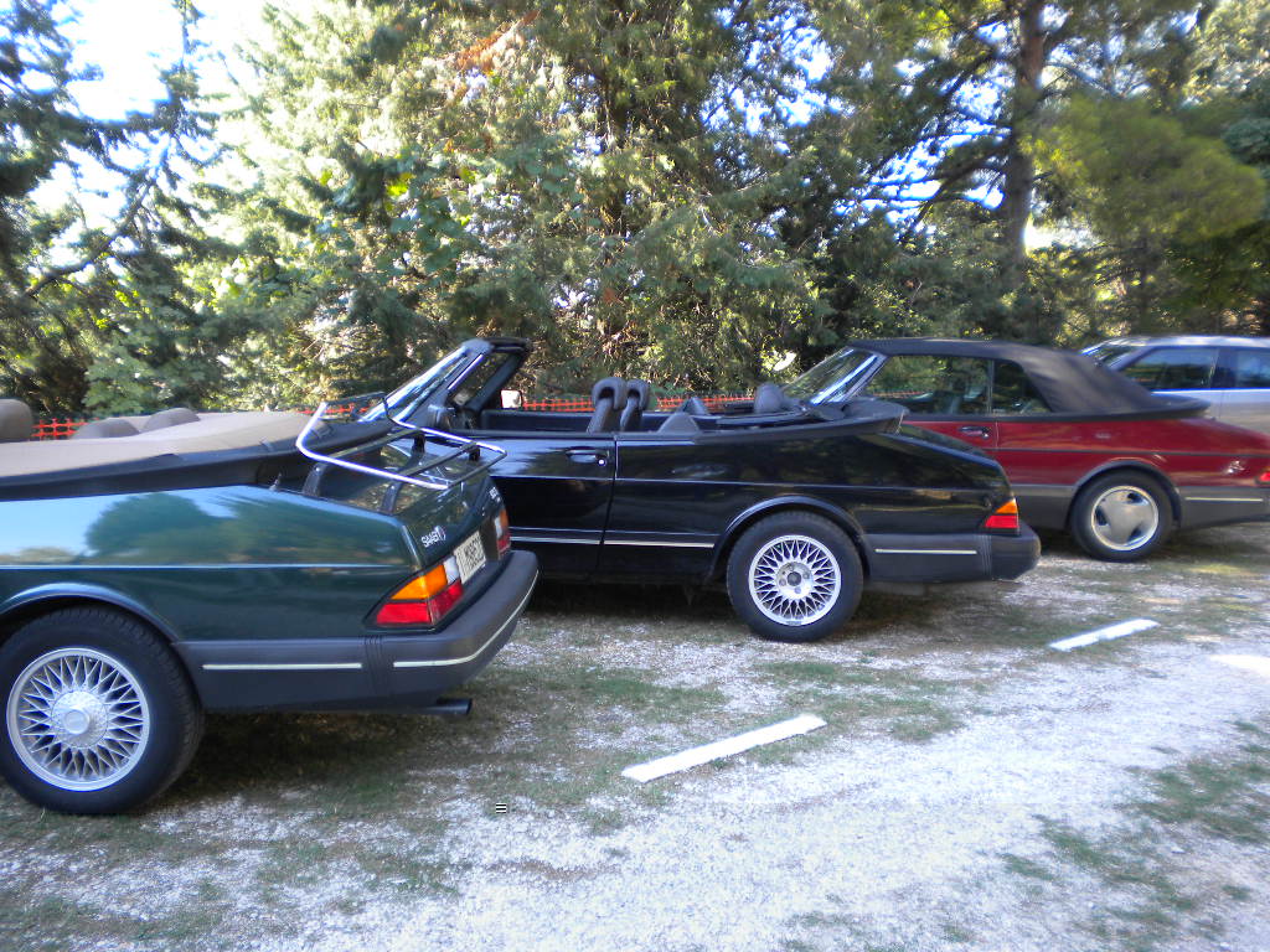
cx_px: 635
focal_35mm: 35
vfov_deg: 40.7
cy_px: 476
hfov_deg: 52.6
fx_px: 1284
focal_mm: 6.3
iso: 80
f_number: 3.1
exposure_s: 1/65.5
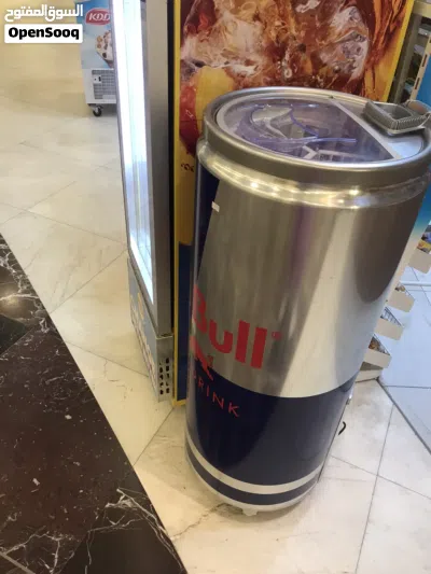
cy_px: 287
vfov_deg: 63.4
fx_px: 465
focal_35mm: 28
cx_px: 216
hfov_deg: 49.8
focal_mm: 3.99
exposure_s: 1/25
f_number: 1.8
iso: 40
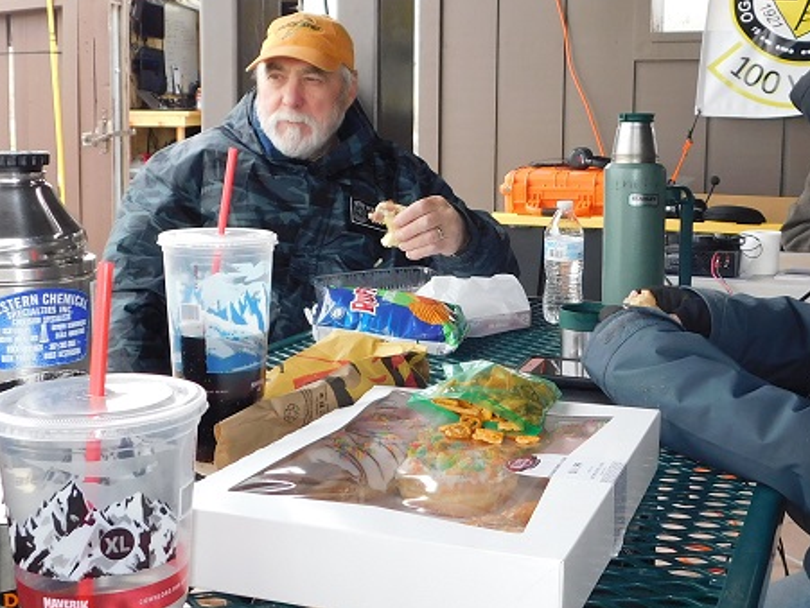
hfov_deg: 40.4
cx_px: 440
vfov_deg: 30.9
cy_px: 260
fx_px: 1101
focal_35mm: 47
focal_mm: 4
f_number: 3
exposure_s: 1/250
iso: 125
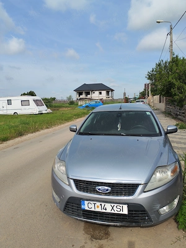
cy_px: 124
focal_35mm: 27
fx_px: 193
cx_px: 93
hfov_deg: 51.4
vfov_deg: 65.3
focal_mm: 6.12
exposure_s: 1/790
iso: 50
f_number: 1.9
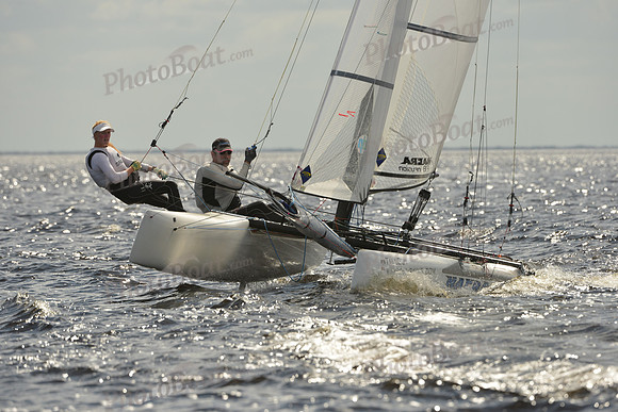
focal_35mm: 400
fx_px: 6868
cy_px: 206
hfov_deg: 5.2
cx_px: 309
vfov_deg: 3.4
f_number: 8
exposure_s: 1/1000
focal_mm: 400
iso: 250
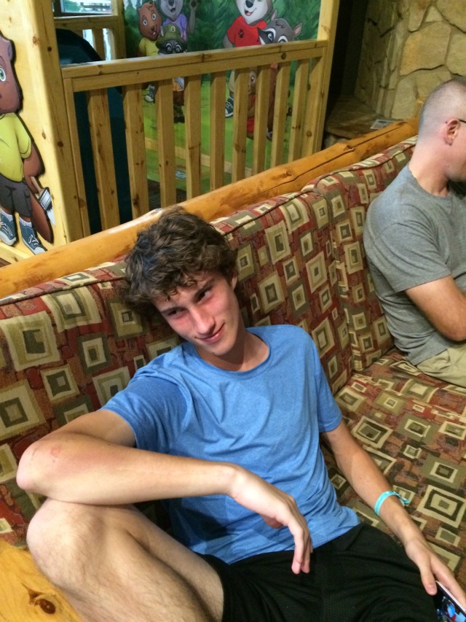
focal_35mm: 29
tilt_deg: -32.3
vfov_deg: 61.7
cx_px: 233
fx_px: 520
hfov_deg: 48.2
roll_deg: -1.7
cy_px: 311
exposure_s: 1/15
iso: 500
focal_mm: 4.15
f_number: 2.2
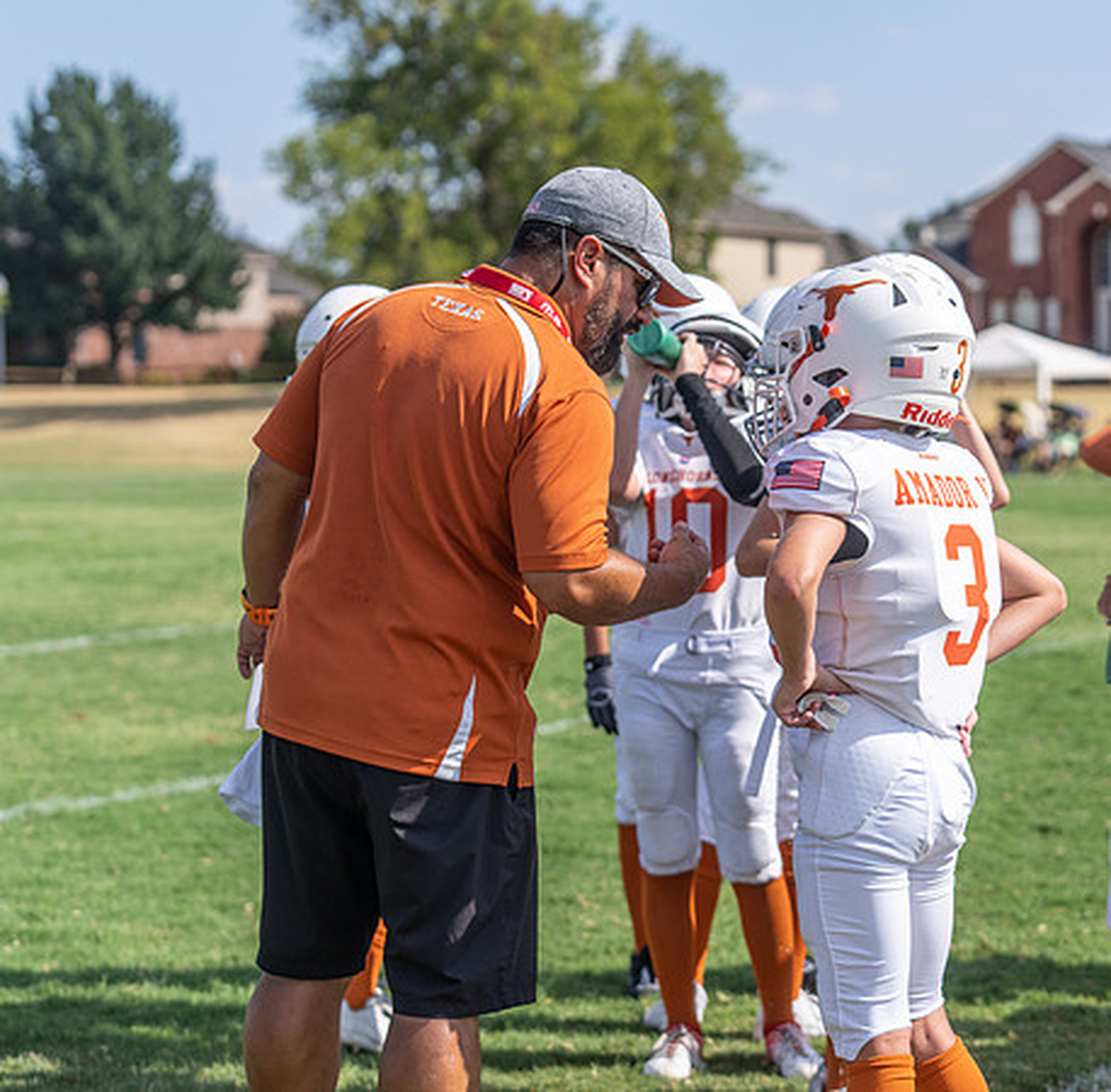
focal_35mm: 92
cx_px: 699
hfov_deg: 19.1
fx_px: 3302
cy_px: 541
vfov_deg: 18.8
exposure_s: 1/1600
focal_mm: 72
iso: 100
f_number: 3.5
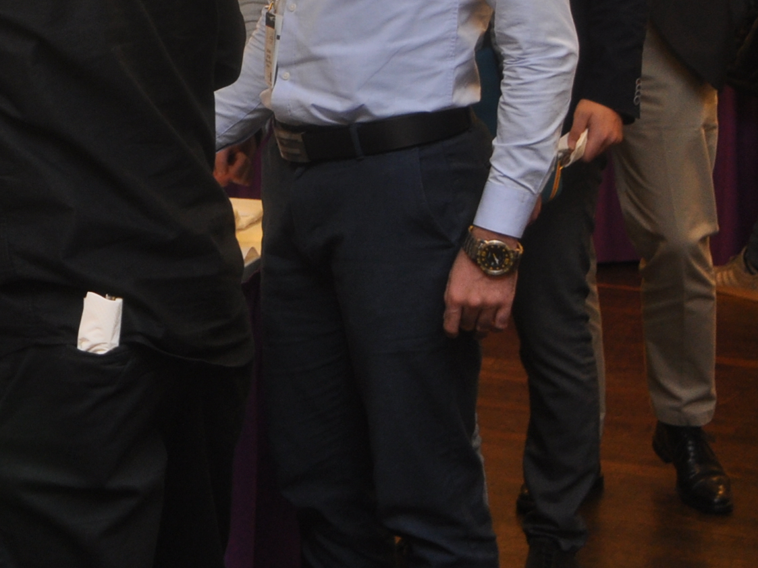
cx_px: -279
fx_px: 2168
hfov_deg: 18.2
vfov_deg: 14.5
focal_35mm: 99
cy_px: -115
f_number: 3.2
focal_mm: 24
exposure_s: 1/80
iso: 400
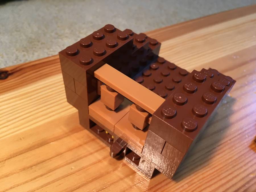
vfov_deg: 48.2
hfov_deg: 61.7
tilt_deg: -49.5
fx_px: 214
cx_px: 128
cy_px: 96
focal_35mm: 29
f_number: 2.2
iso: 100
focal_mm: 4.15
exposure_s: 1/33
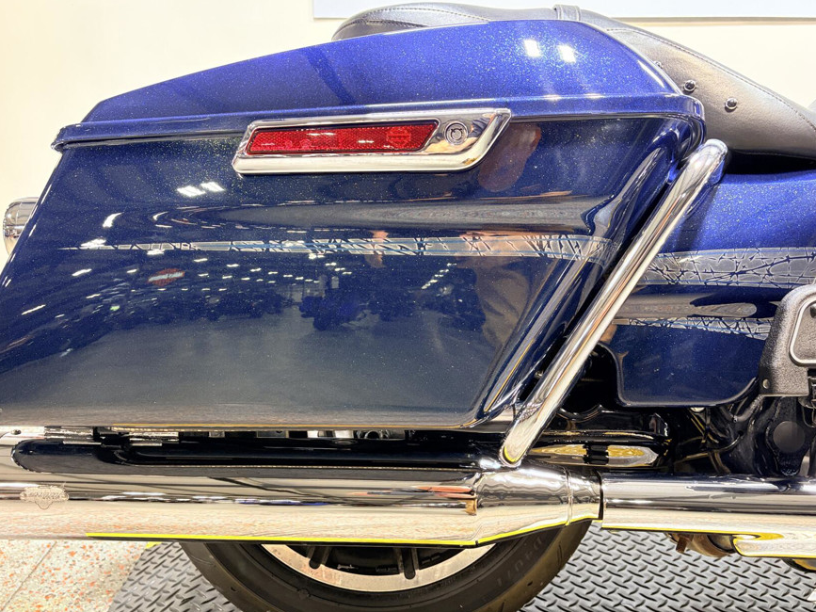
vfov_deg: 44.2
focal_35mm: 32
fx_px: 754
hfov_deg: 56.8
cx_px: 387
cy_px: 308
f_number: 1.6
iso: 125
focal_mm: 5.96
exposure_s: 1/60
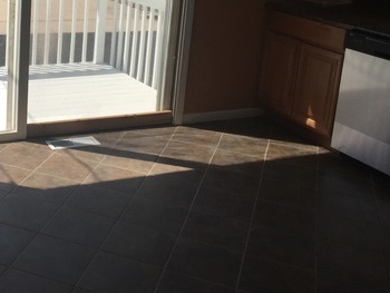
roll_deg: -3.2
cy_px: 48
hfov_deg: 34.3
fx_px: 598
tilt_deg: -13.8
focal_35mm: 53
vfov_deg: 26.9
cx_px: 46
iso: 32
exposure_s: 1/1464
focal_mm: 4.15
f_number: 2.2
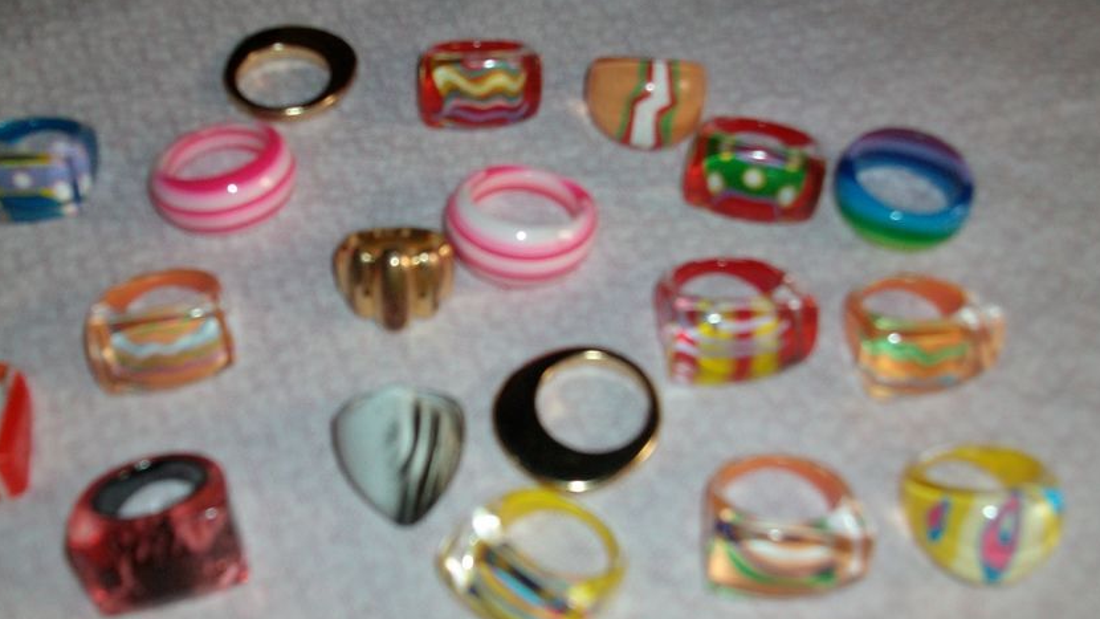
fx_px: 1225
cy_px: 386
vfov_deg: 28.3
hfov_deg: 48.3
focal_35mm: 42
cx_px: 486
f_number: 2.9
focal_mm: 5.7
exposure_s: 1/40
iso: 125
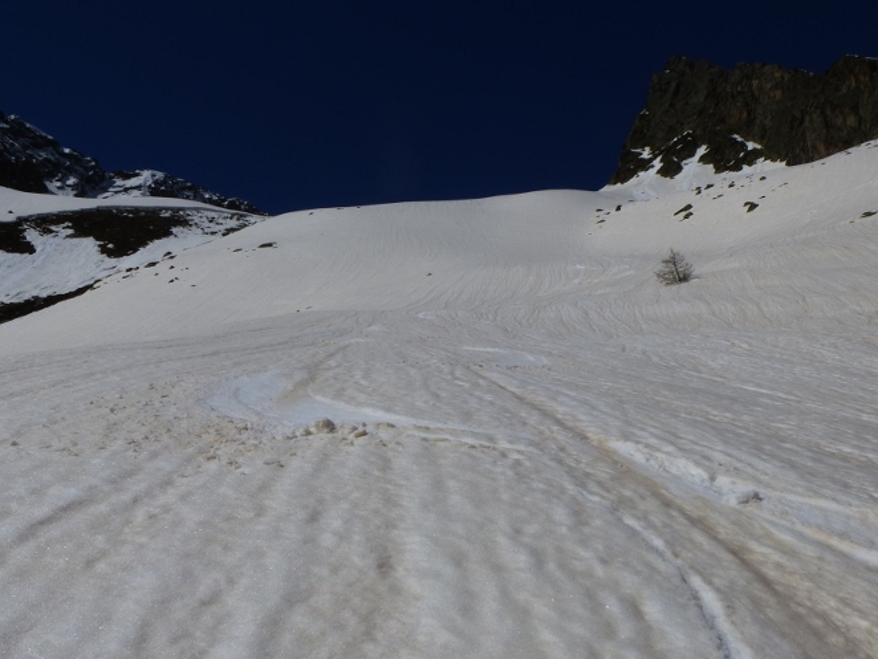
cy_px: 373
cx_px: 525
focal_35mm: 29
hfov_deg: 61.1
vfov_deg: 48.1
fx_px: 736
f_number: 6.3
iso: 100
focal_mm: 4.3
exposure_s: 1/2000
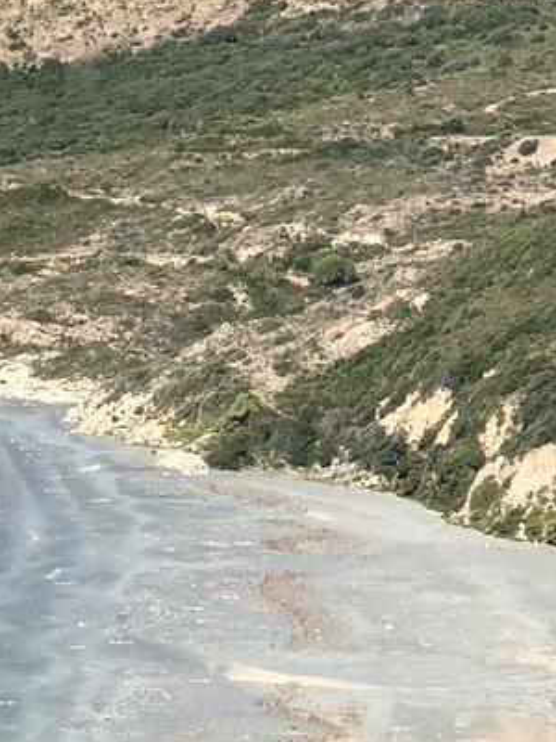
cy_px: 1089
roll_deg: -0.7
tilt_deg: -14.4
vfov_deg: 9.3
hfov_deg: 7.1
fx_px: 4455
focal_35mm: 208
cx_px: 41
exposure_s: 1/1066
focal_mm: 6
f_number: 2.4
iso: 16
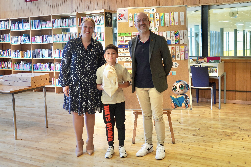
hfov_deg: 61.9
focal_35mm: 30
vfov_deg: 43.6
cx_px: 126
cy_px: 84
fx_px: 209
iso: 1250
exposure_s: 1/160
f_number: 4
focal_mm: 30
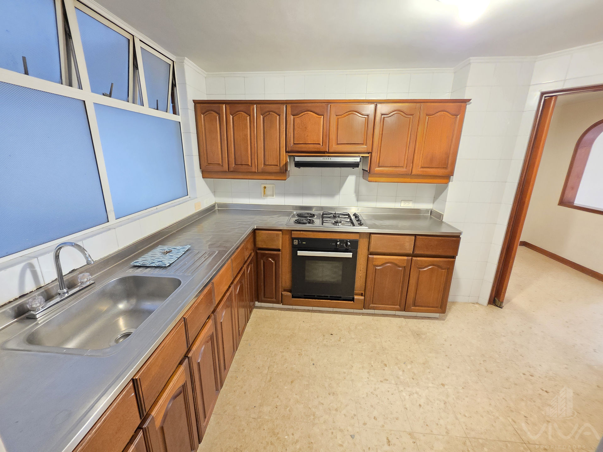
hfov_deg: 106.2
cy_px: 226
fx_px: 226
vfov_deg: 89.9
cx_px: 302
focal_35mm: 13
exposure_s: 1/30
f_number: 1.9
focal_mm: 2.2
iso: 1000
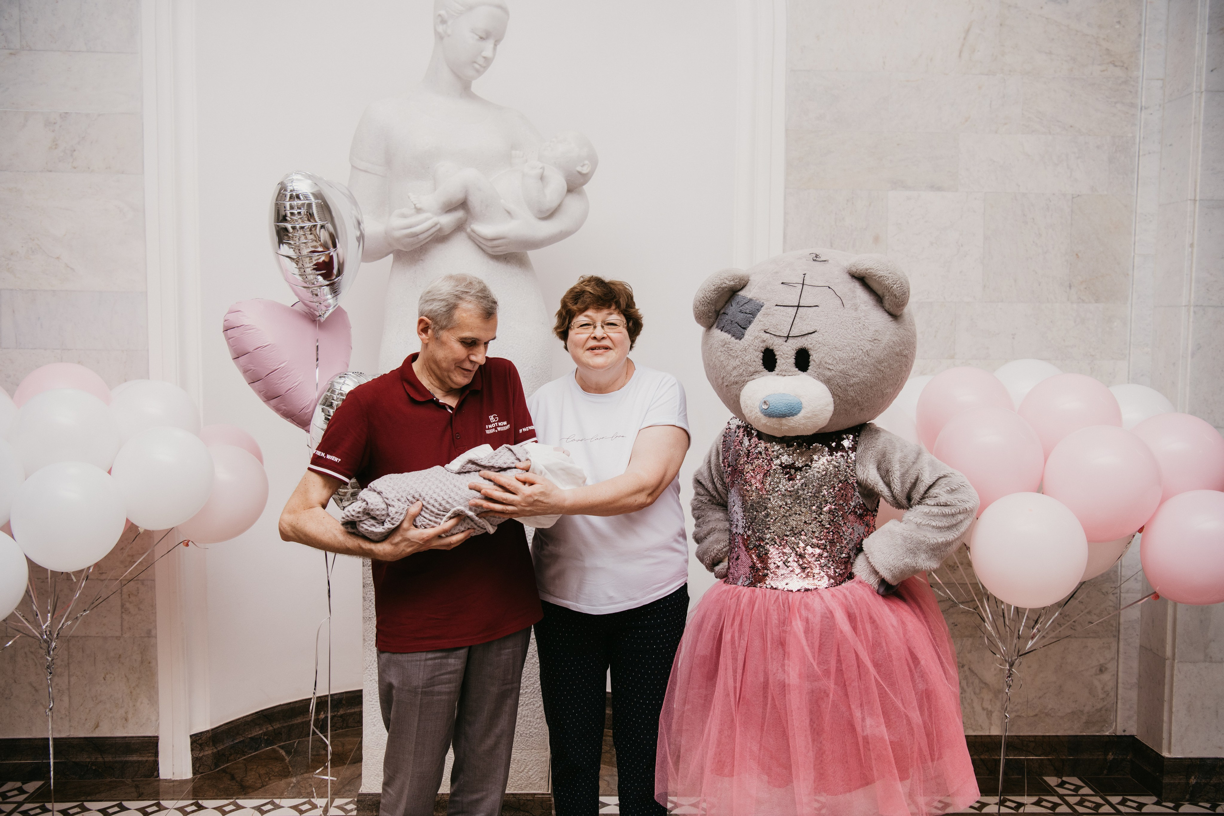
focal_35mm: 32
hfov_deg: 58.7
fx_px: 1088
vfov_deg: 41.1
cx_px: 612
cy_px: 408
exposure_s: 1/160
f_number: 4
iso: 250
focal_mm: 32
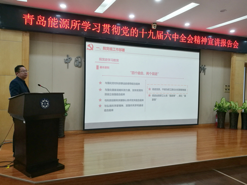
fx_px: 221
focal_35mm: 31
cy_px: 92
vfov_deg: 45.4
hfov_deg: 58.4
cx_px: 124
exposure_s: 1/50
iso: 200
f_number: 2.2
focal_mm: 4.5
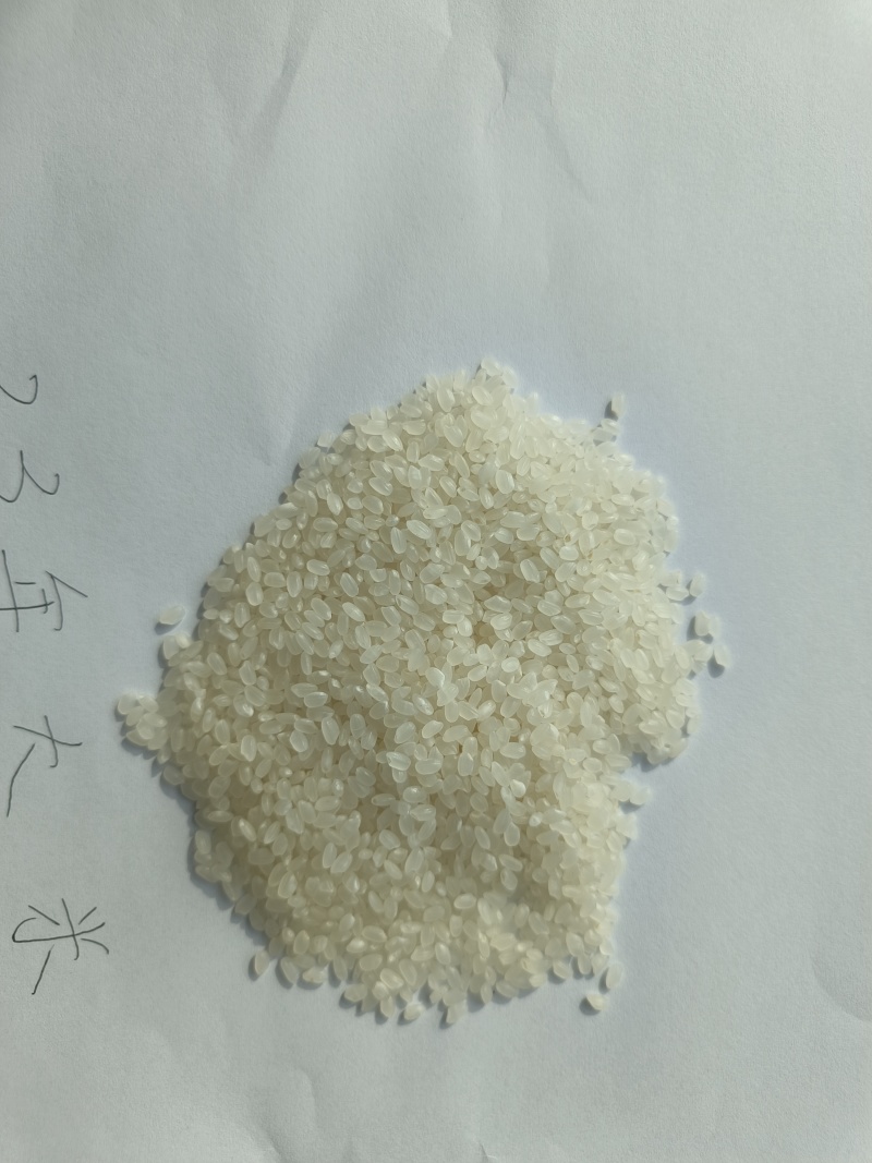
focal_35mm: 23
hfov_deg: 58.9
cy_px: 582
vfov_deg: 73.9
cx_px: 436
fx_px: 773
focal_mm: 5.59
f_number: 1.88
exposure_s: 1/169
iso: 100
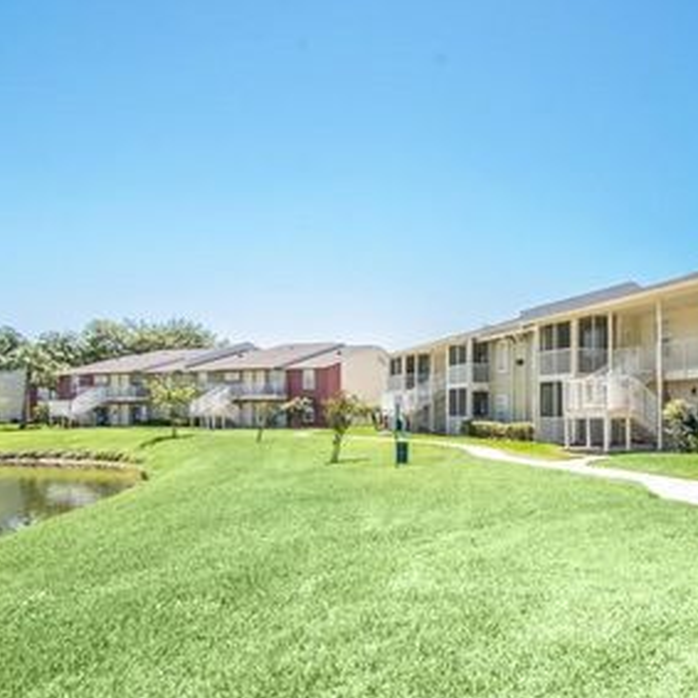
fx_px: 565
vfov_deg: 63.1
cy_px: 406
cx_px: 594
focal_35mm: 25
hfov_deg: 56.9
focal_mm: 11
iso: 640
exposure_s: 1/200
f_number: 16
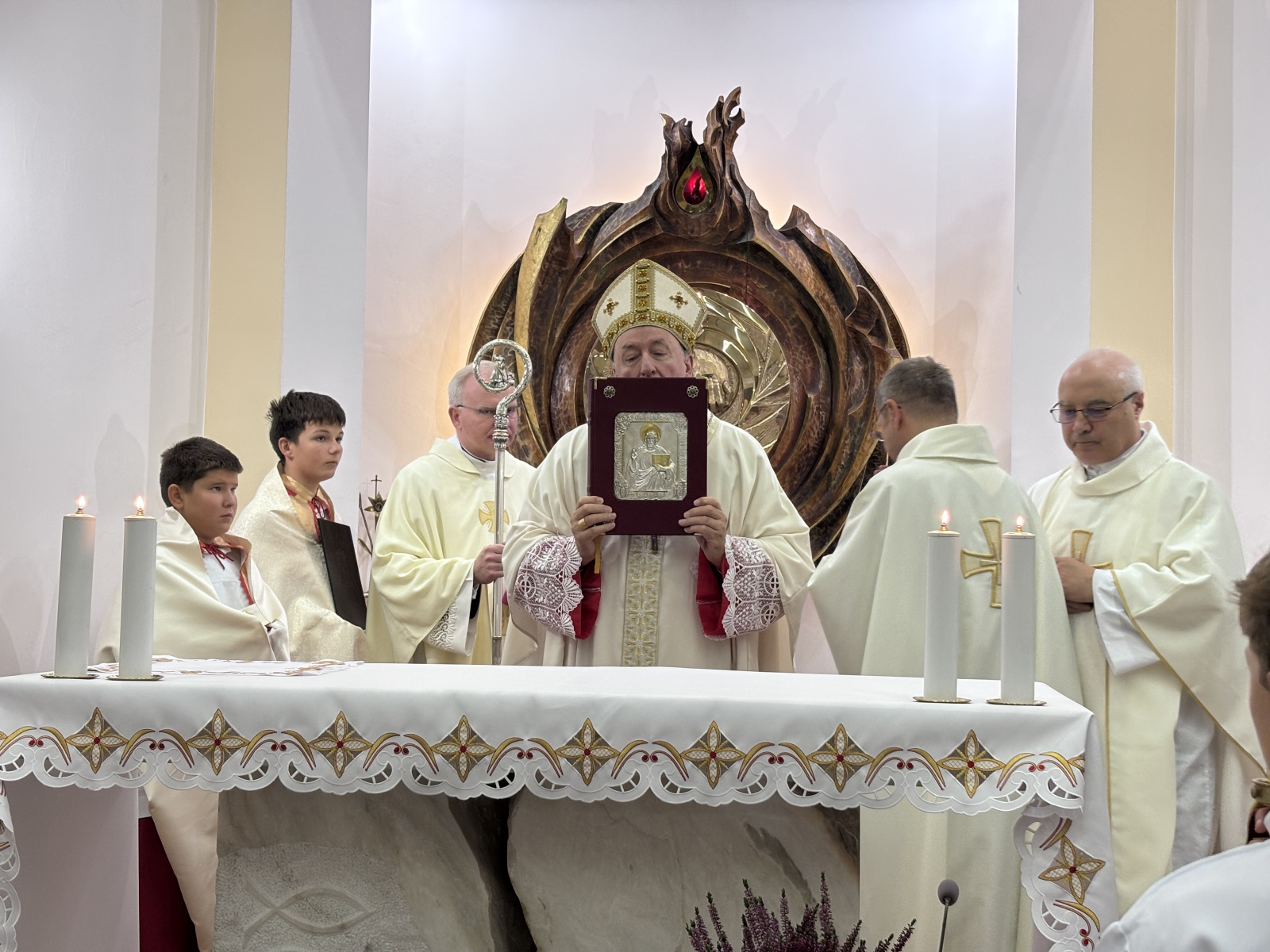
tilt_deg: +2.9
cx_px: 635
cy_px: 476
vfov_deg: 28.0
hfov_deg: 36.8
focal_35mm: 52
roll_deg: -1.3
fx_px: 1908
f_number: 1.6
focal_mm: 5.96
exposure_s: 1/50
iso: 64
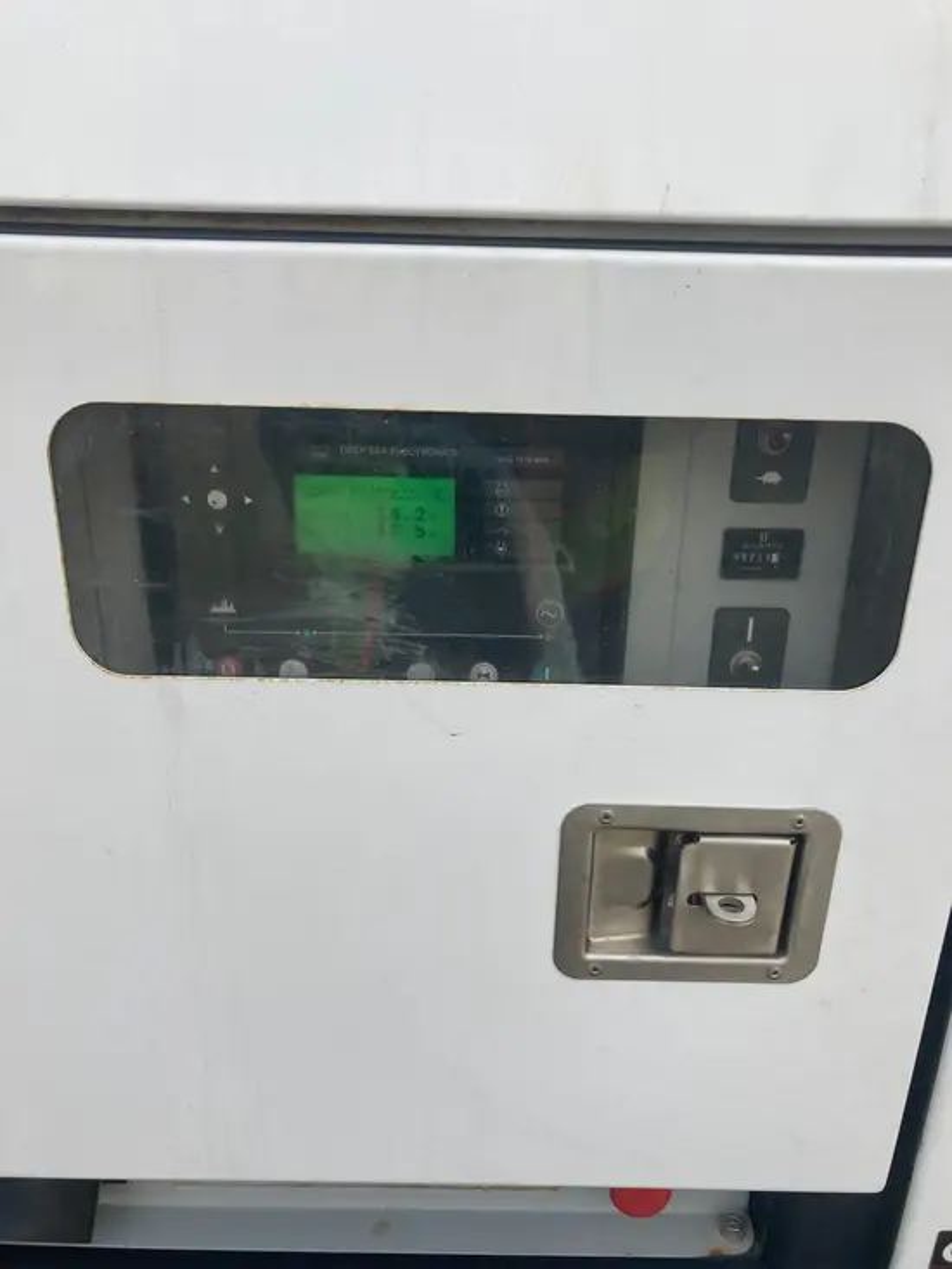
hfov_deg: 49.8
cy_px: 634
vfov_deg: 63.4
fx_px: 1026
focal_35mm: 28
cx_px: 476
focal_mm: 3.99
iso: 20
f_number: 1.8
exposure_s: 1/232
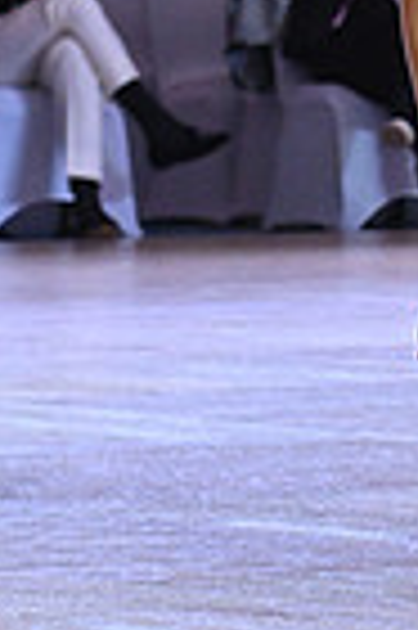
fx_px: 7228
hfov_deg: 3.3
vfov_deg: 5.0
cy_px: -194
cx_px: 793
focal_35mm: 414
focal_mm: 100
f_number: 7.1
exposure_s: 1/400
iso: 4000
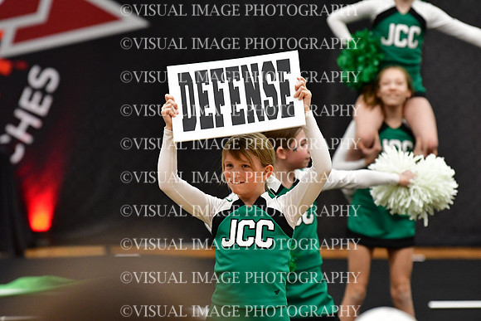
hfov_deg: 7.2
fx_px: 3809
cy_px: 160
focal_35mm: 285
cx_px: 240
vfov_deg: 4.8
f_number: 3.5
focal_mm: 190
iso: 4000
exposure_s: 1/500
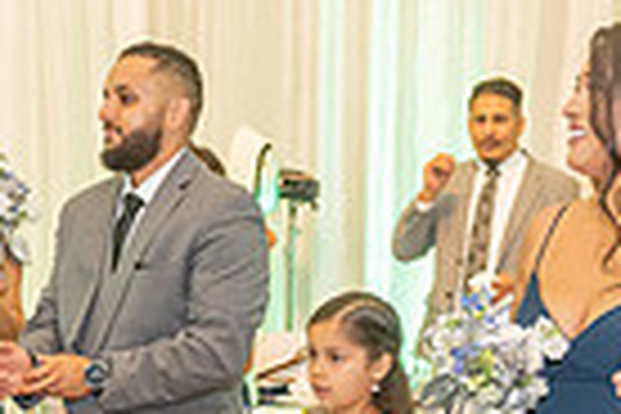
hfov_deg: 18.8
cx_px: 288
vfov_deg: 12.2
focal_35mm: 109
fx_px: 1880
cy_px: 538
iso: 1600
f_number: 3.5
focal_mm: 26
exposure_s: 1/160
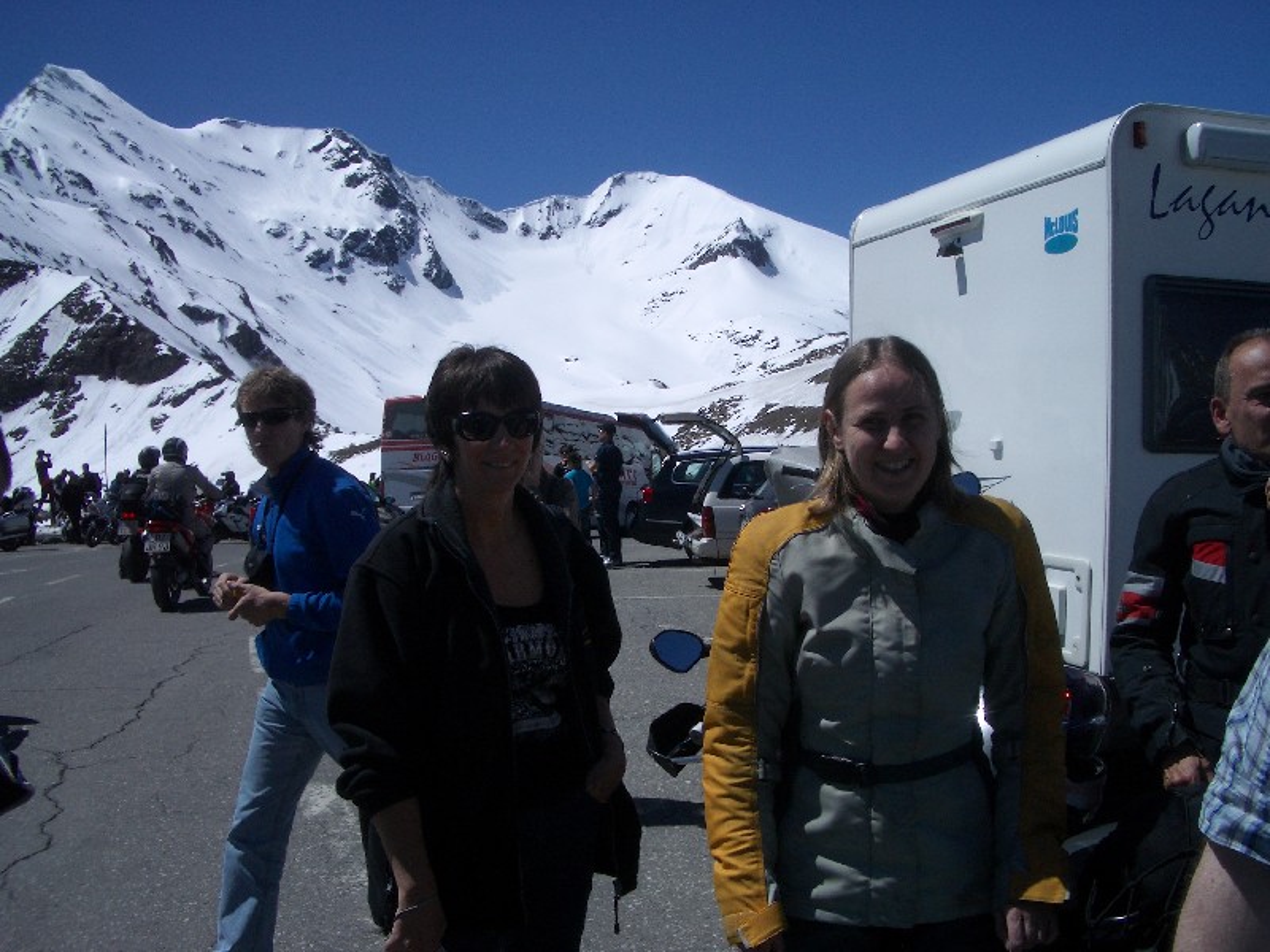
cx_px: 635
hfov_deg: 52.6
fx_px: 1284
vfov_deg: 40.7
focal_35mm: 35
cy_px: 476
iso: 50
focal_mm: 5.8
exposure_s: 1/2000
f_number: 4.3
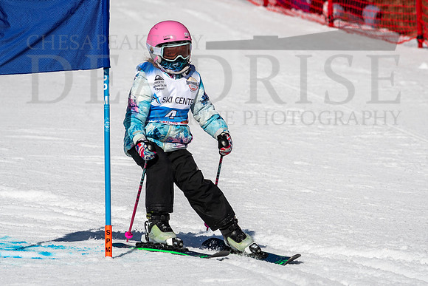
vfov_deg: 1.9
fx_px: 8673
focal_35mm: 729
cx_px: 201
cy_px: 172
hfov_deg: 2.8
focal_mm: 400
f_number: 8
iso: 200
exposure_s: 1/2000
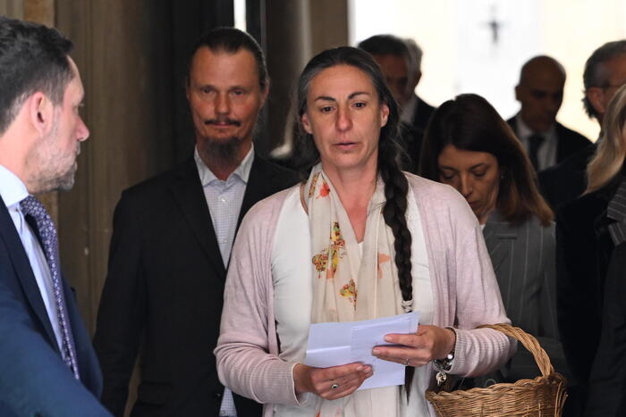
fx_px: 1913
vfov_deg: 12.5
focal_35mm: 110
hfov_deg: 18.6
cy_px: 208
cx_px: 313
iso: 1600
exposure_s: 1/400
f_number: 4
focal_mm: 110
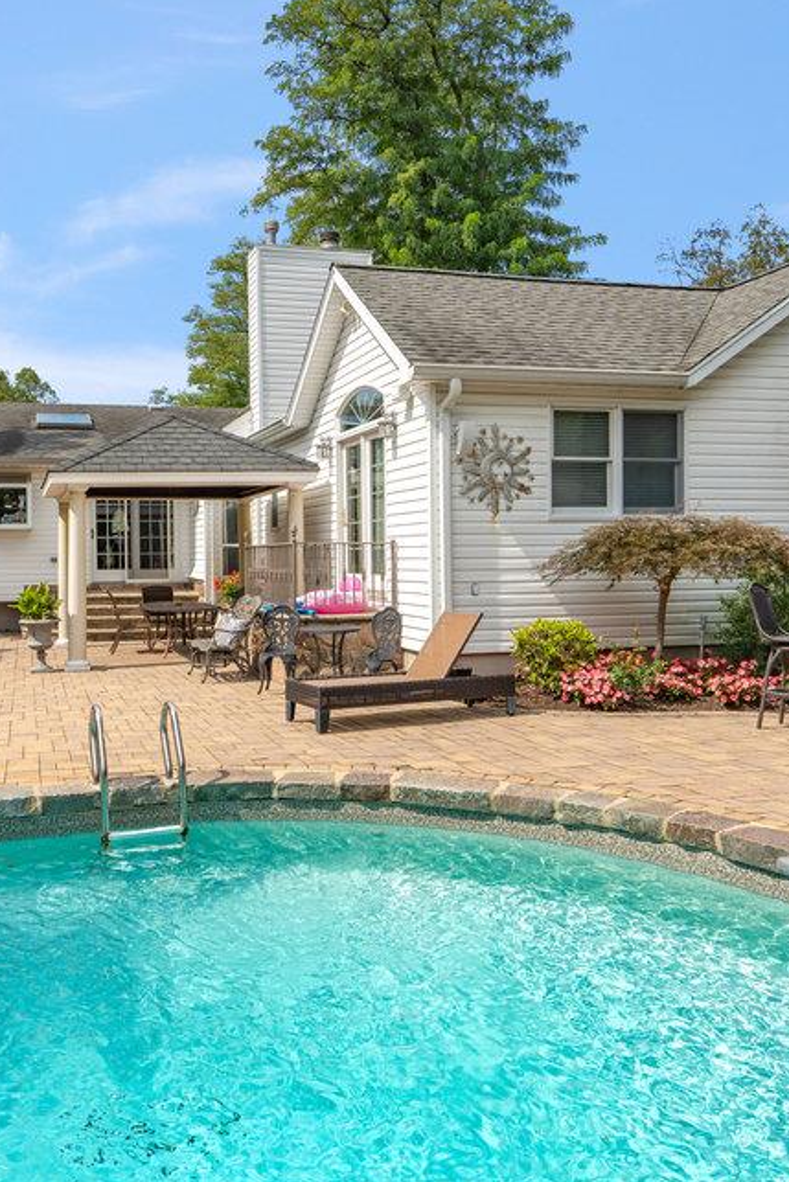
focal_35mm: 28
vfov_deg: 65.5
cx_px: 250
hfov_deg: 45.6
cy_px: 580
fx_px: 920
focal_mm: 18
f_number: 8
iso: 200
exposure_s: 1/320
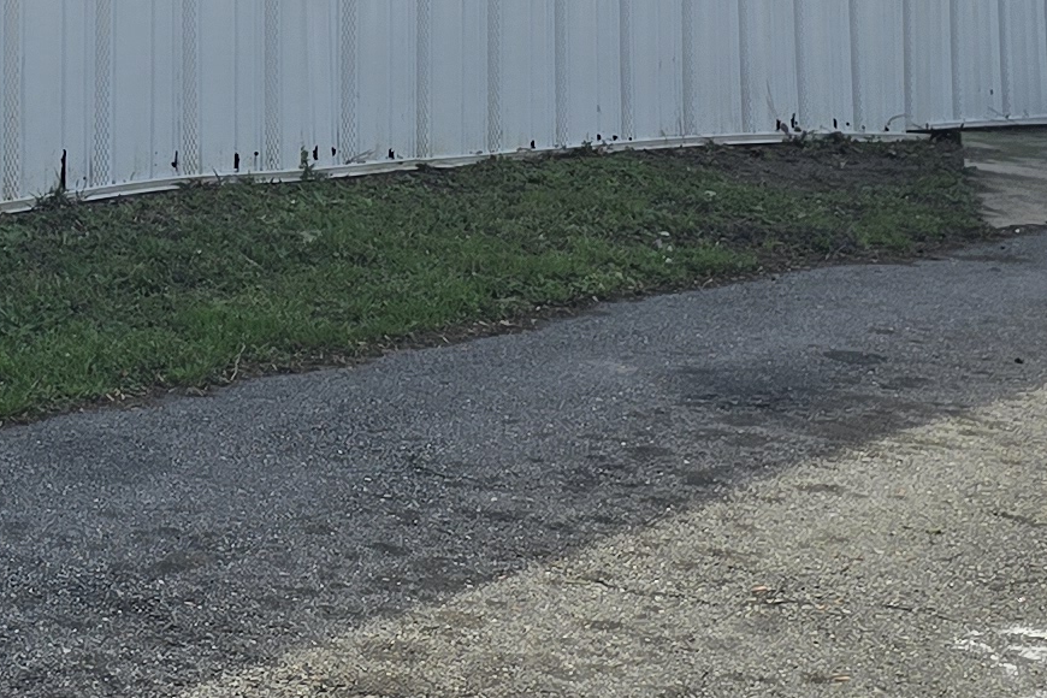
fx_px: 3199
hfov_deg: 17.4
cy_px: -469
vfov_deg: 11.7
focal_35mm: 110
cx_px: -326
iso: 12
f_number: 1.7
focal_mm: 6.3
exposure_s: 1/1102
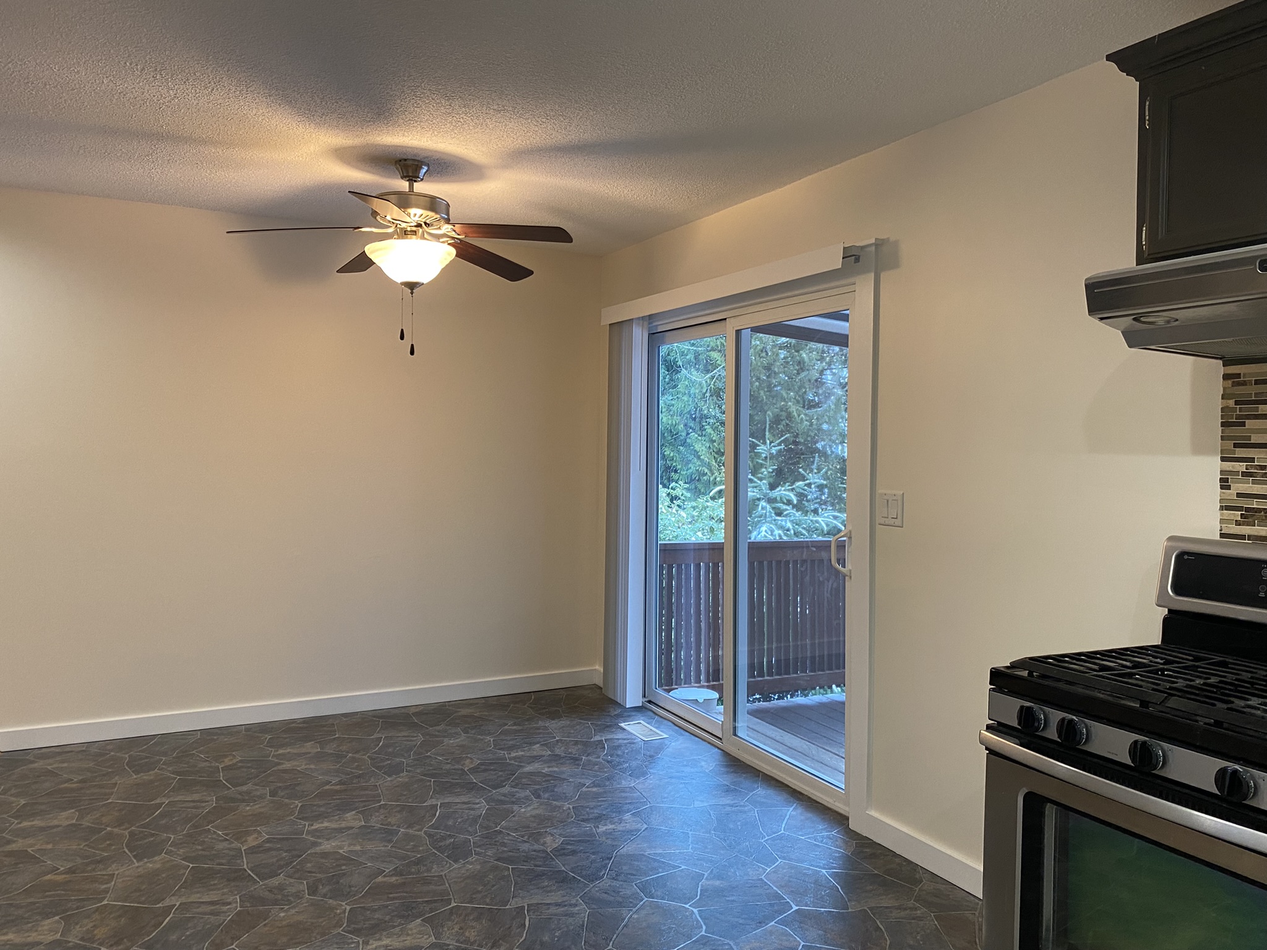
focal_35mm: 26
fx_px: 952
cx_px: 634
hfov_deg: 67.3
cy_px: 475
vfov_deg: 53.1
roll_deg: -1.2
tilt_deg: -1.7
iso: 160
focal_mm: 4.25
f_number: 1.8
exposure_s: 1/60
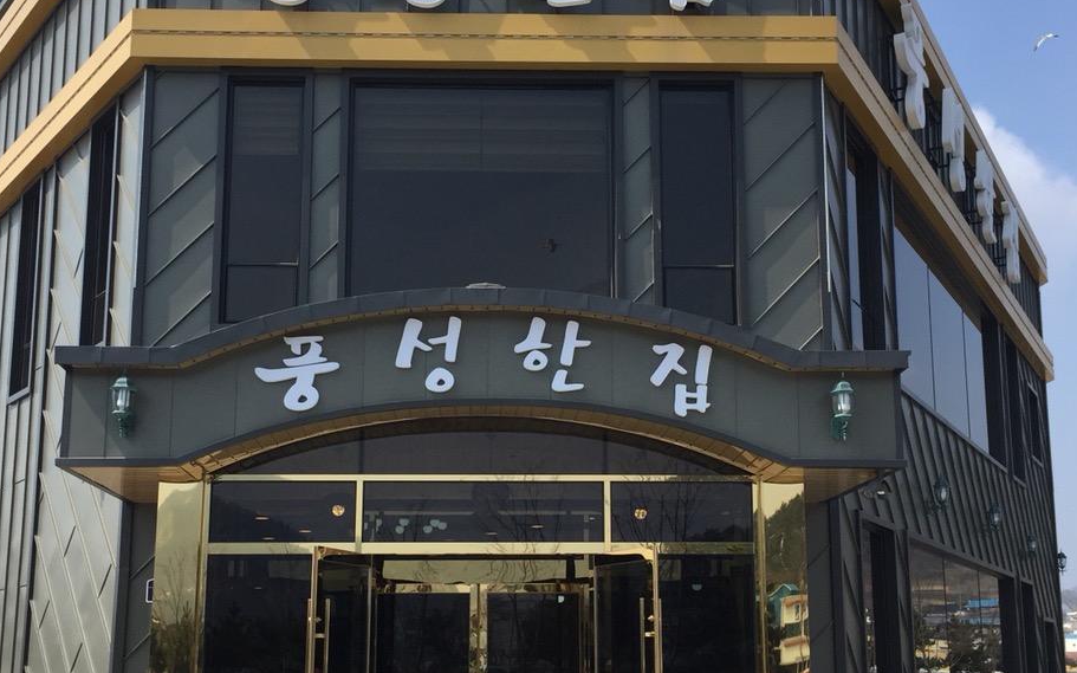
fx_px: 1321
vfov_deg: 28.5
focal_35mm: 45
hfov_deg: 44.3
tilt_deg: +10.2
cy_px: 413
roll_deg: -0.9
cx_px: 502
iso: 32
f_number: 2.2
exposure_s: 1/1883
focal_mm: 4.15
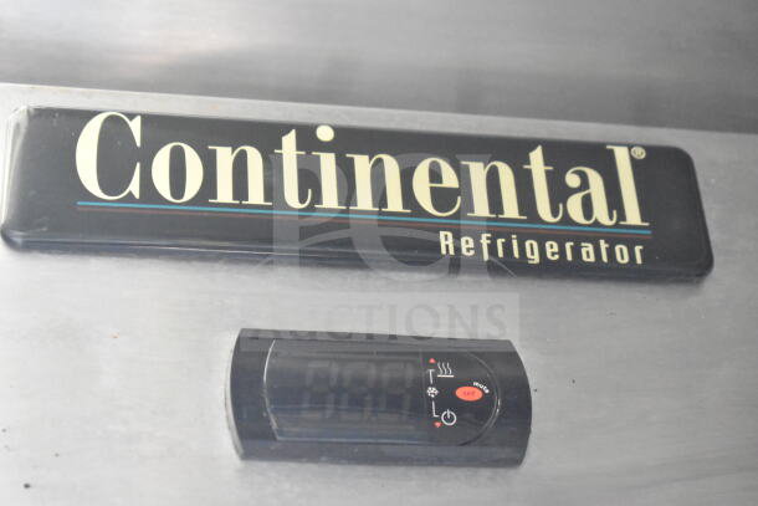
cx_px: 379
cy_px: 253
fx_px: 1737
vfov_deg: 16.6
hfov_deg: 24.6
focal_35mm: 82
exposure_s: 1/100
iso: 12800
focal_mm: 55
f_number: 5.6
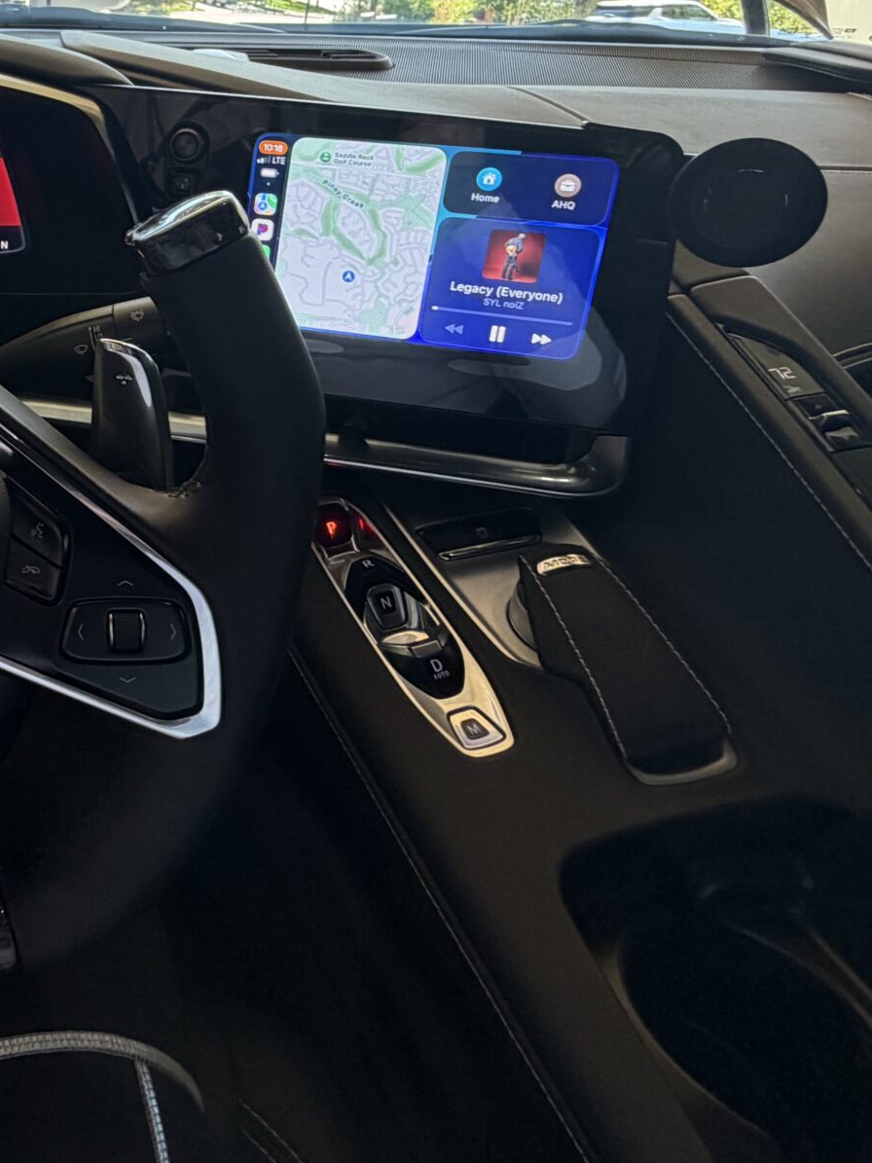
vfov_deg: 57.7
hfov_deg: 40.6
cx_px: -12
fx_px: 1008
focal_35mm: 30
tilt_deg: -23.0
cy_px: 328
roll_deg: -1.8
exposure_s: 1/121
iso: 160
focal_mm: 2.22
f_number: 2.2
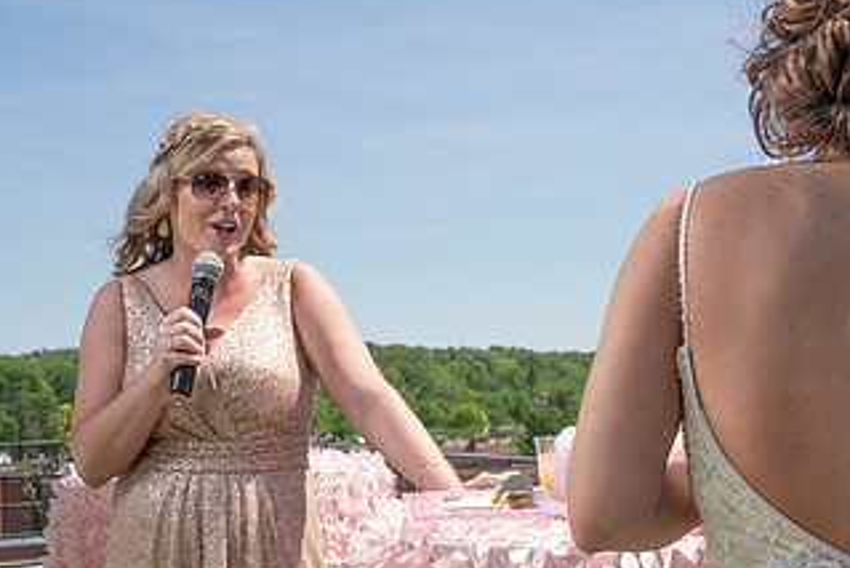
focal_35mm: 67
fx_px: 1583
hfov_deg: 29.9
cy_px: 331
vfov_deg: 20.3
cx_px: 534
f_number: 7.1
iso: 50
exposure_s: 1/250
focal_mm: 35
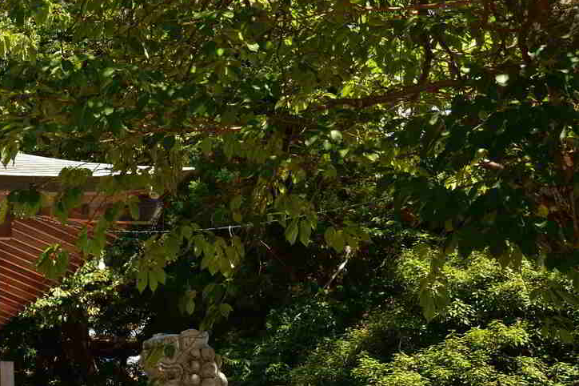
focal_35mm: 105
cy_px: 287
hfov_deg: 17.9
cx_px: -214
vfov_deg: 13.0
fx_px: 1688
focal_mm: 38
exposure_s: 1/80
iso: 900
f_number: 11
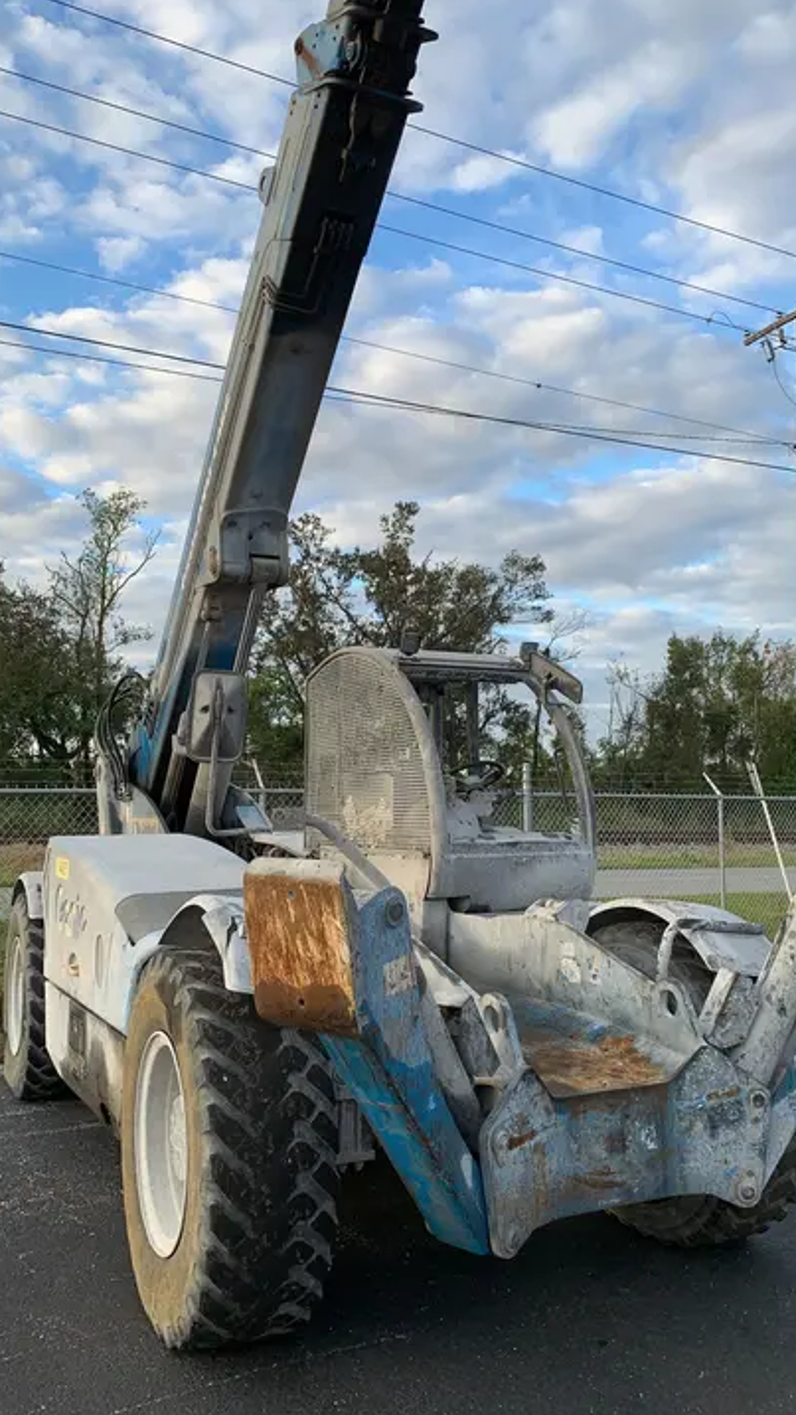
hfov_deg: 40.2
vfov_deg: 66.1
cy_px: 714
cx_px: 373
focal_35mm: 29
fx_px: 1088
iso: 25
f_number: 1.8
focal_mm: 4.25
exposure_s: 1/488
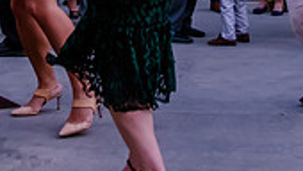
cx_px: 132
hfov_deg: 23.4
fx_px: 732
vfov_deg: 12.5
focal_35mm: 91
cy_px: -107
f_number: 4
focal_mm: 24
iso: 3200
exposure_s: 1/640
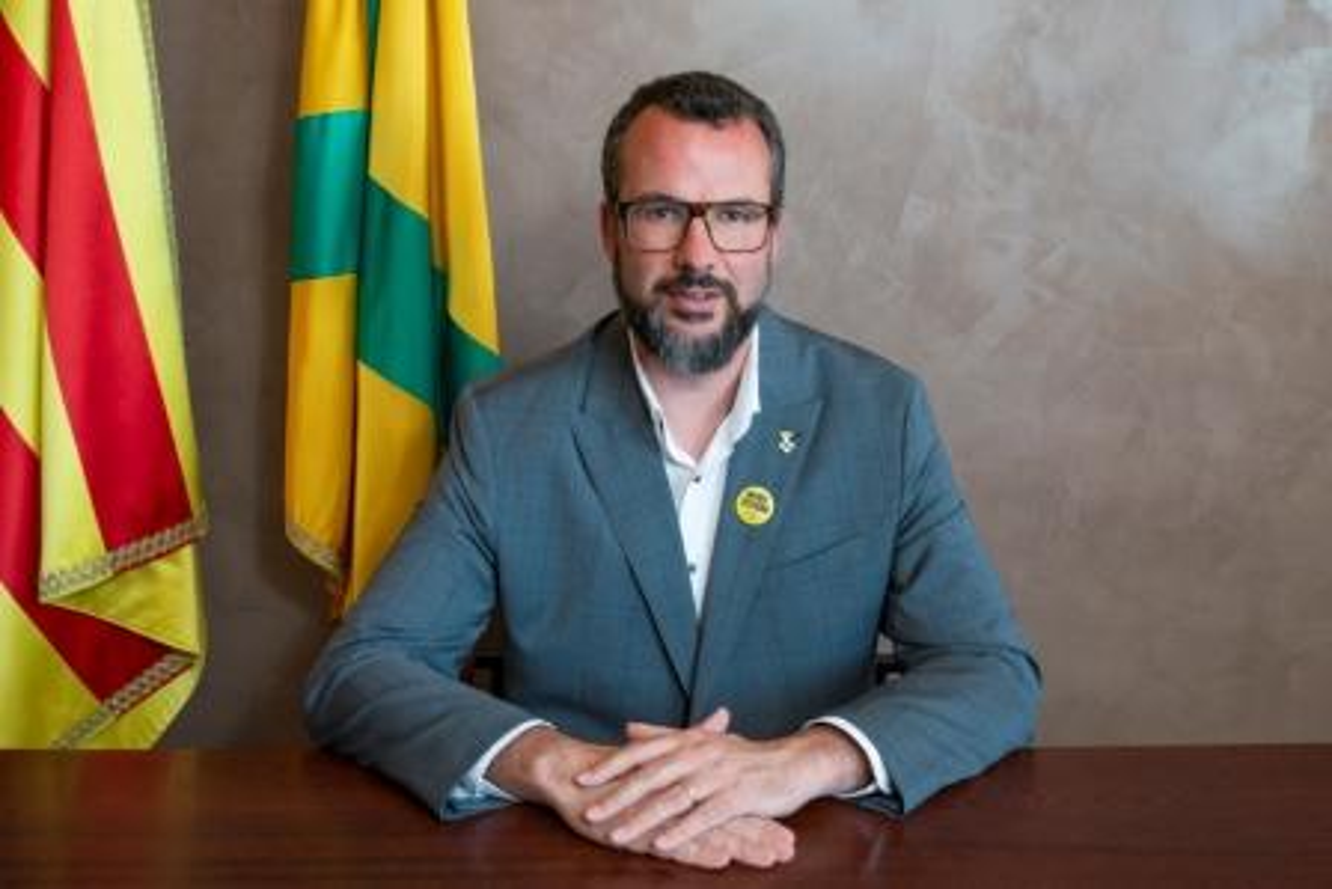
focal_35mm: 40
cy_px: 444
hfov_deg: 48.4
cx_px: 666
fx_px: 1480
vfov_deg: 33.4
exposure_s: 1/100
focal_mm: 40
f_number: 5.6
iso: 500
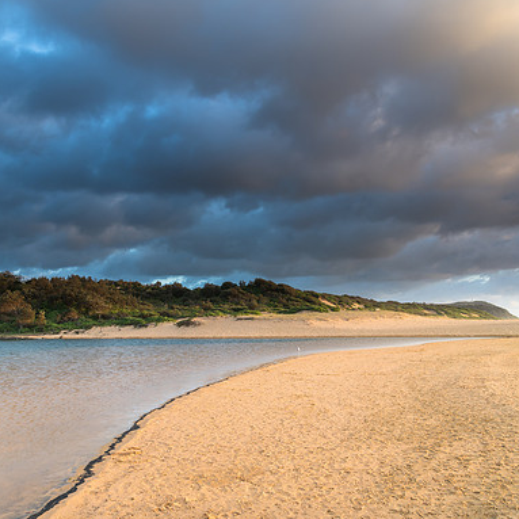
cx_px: 201
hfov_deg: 52.1
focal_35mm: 31
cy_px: 260
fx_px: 526
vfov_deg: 52.5
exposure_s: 1/4
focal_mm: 24
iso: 100
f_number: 8
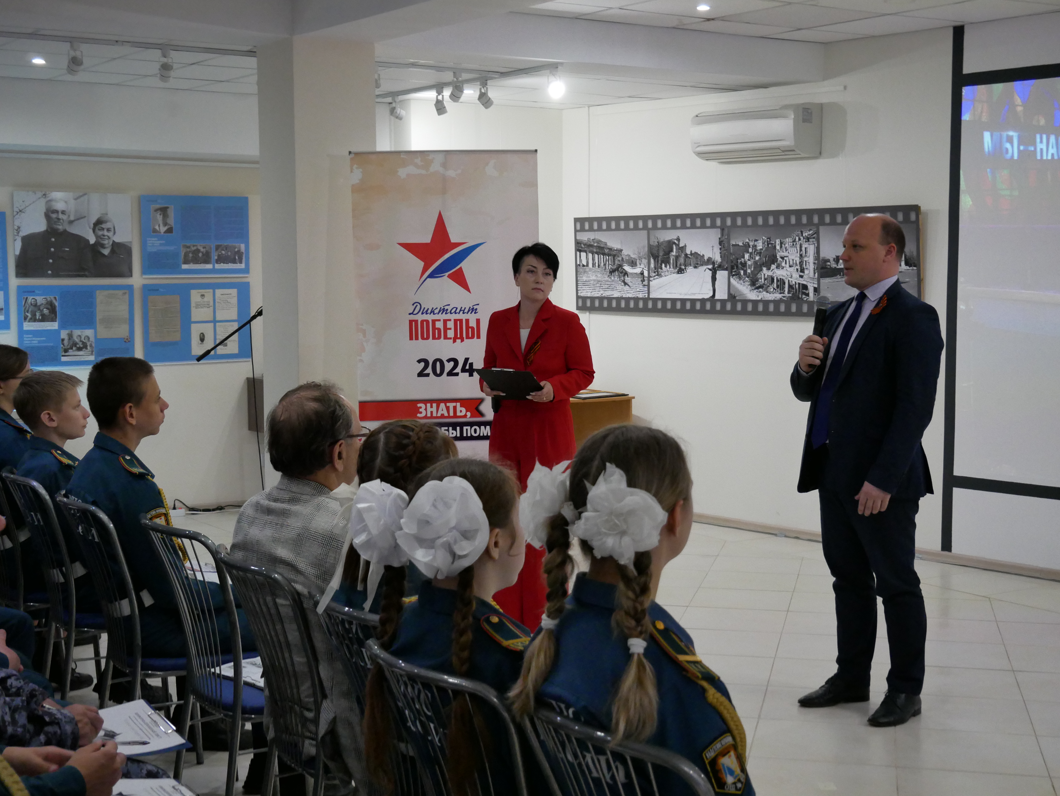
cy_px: 398
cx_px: 530
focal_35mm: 50
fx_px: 1532
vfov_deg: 29.1
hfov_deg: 38.2
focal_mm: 25
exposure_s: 1/125
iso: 2000
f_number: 4.5
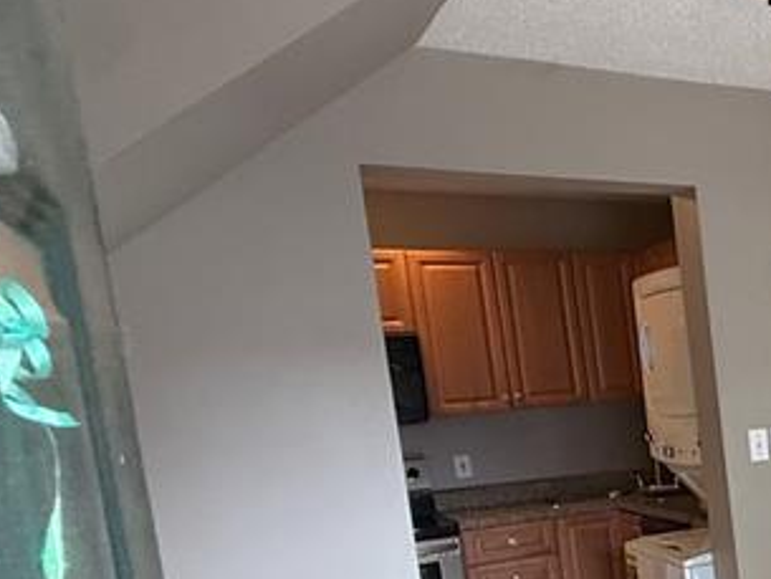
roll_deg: +3.7
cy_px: 468
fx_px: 1047
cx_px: 1132
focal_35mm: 47
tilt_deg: -5.0
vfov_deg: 30.1
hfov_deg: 28.2
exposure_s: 1/90
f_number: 2.2
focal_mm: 2.22
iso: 320
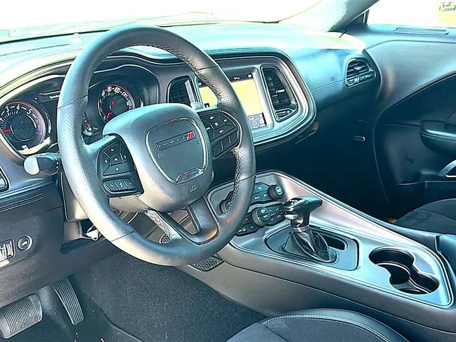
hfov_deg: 50.1
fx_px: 487
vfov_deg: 38.7
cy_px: 171
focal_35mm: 37
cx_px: 228
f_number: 1.78
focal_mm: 6.86
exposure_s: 1/143
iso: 100
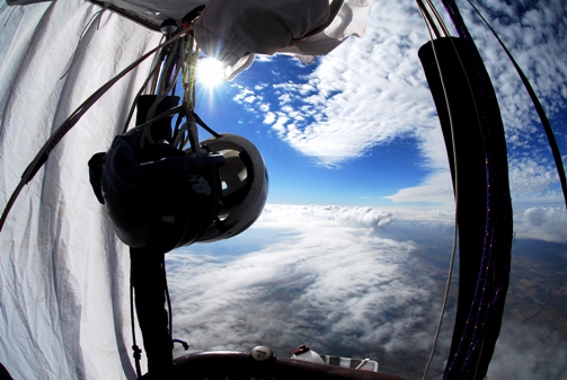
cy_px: 190
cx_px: 284
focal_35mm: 16
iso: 100
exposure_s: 1/1600
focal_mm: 10.5
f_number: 6.3
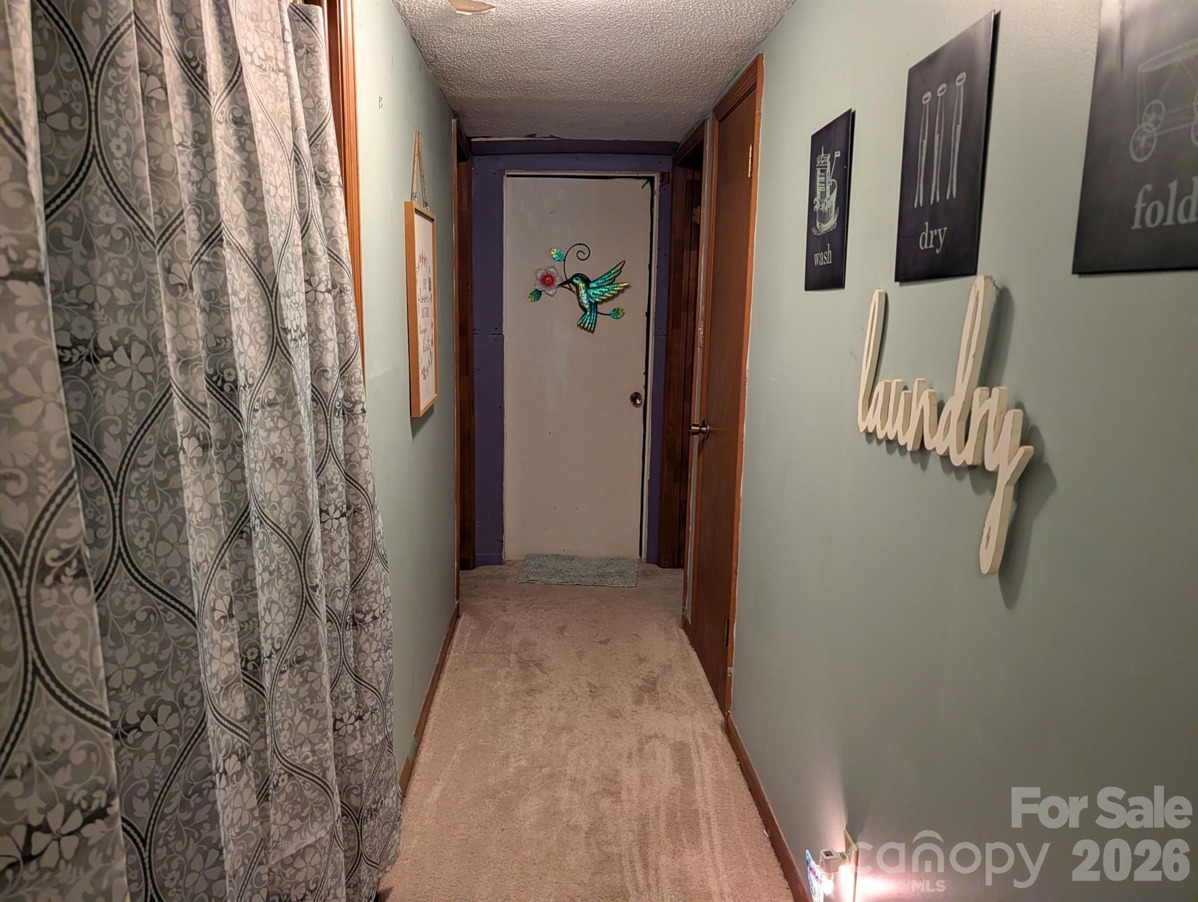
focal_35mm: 24
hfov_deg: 71.5
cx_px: 599
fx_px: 832
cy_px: 451
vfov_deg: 56.9
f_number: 1.68
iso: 917
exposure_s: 1/120
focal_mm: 6.9
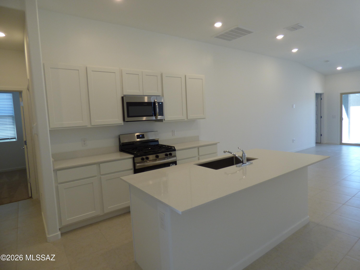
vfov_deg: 66.0
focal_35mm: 20
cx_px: 180
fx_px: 208
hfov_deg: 81.7
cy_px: 135
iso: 100
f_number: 2.8
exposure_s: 1/60
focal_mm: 3.58
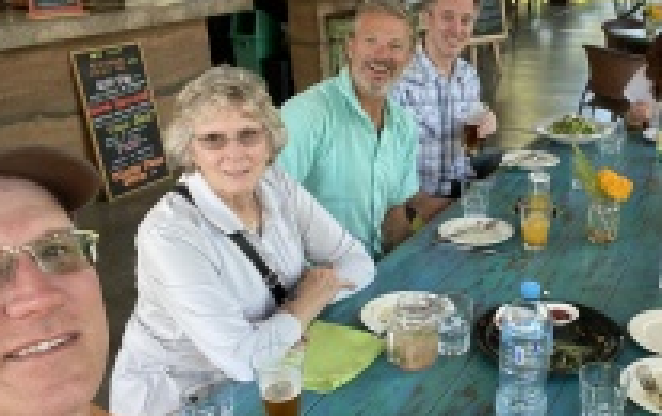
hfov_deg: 45.0
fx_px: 777
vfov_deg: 29.9
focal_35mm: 43
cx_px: 473
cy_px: 227
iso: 100
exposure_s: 1/87
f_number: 2.2
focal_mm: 2.71
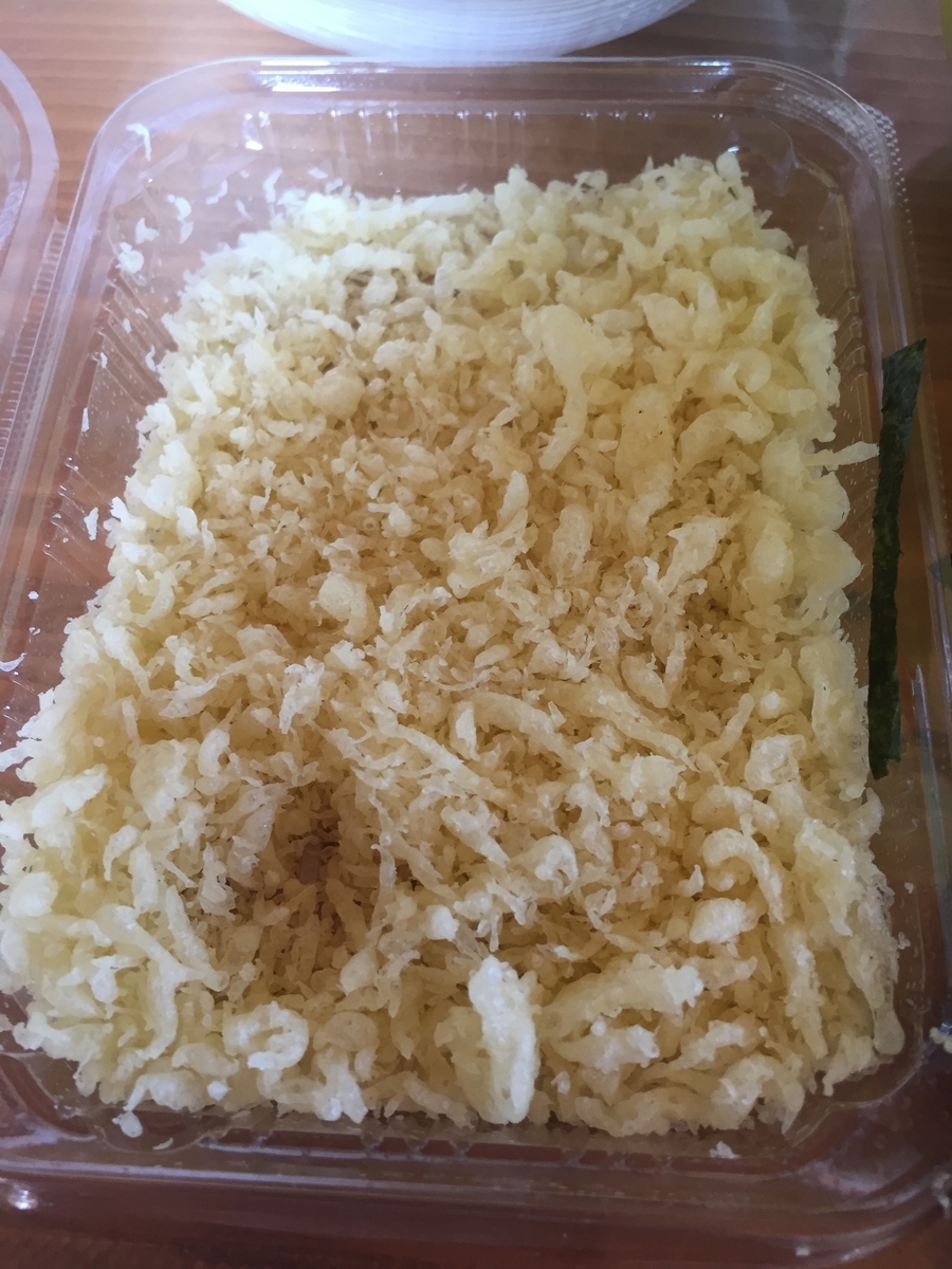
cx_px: 476
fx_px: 1063
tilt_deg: -63.2
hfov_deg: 48.2
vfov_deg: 61.7
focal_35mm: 29
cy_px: 634
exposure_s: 1/30
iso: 64
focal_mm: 4.15
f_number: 2.2
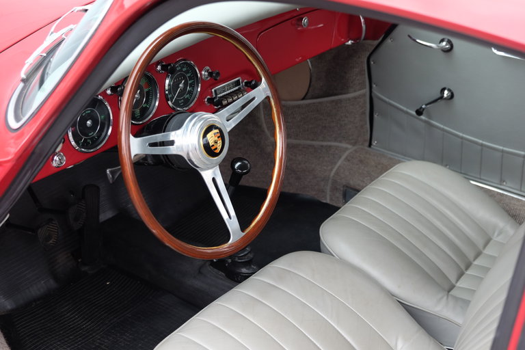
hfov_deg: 36.9
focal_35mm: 54
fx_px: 787
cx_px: 262
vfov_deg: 25.1
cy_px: 175
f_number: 3.6
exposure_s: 1/60
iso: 500
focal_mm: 35.8
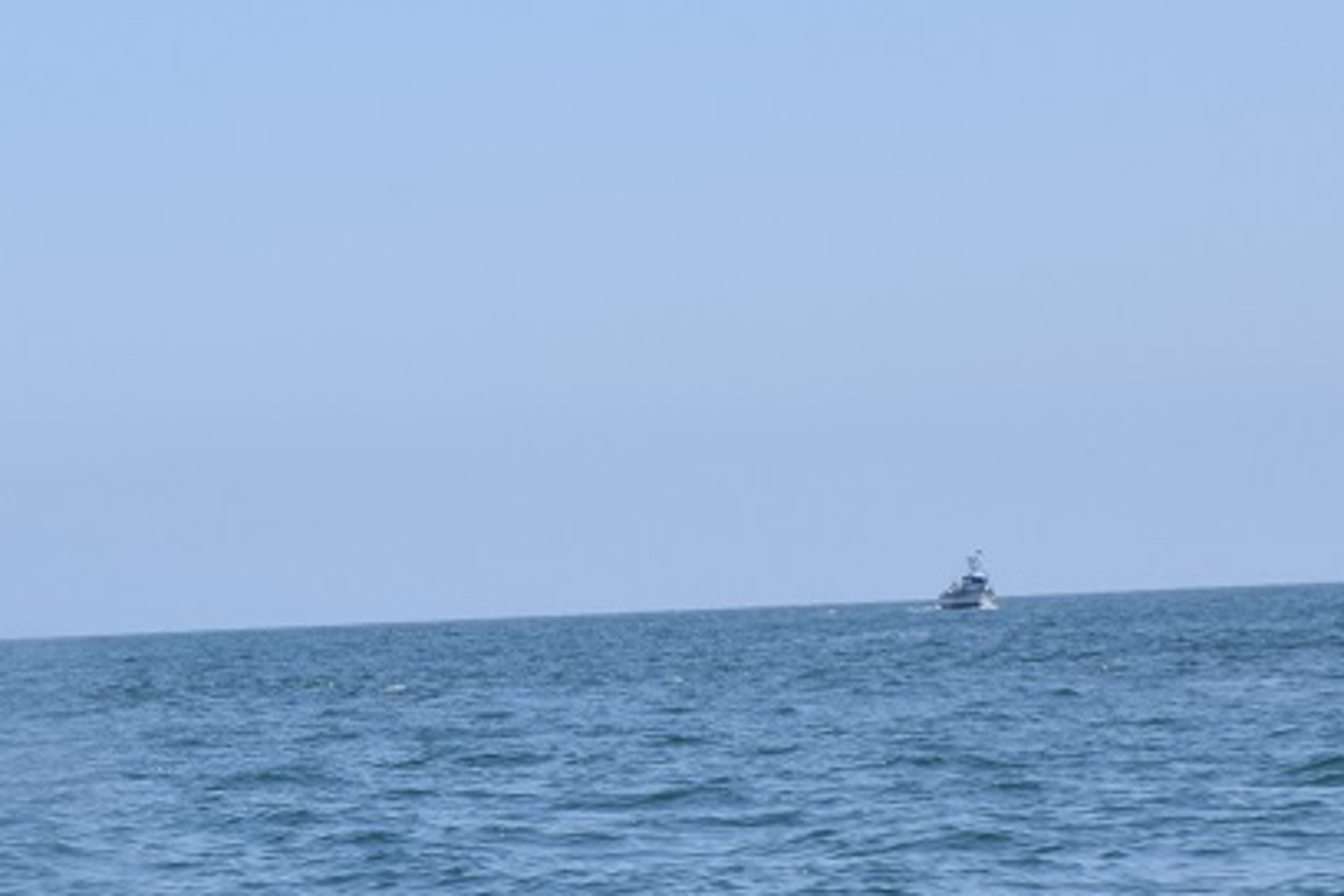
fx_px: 6318
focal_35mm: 169
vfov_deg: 8.1
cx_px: -89
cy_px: 720
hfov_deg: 12.0
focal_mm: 45
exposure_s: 1/100
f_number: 16
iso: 100
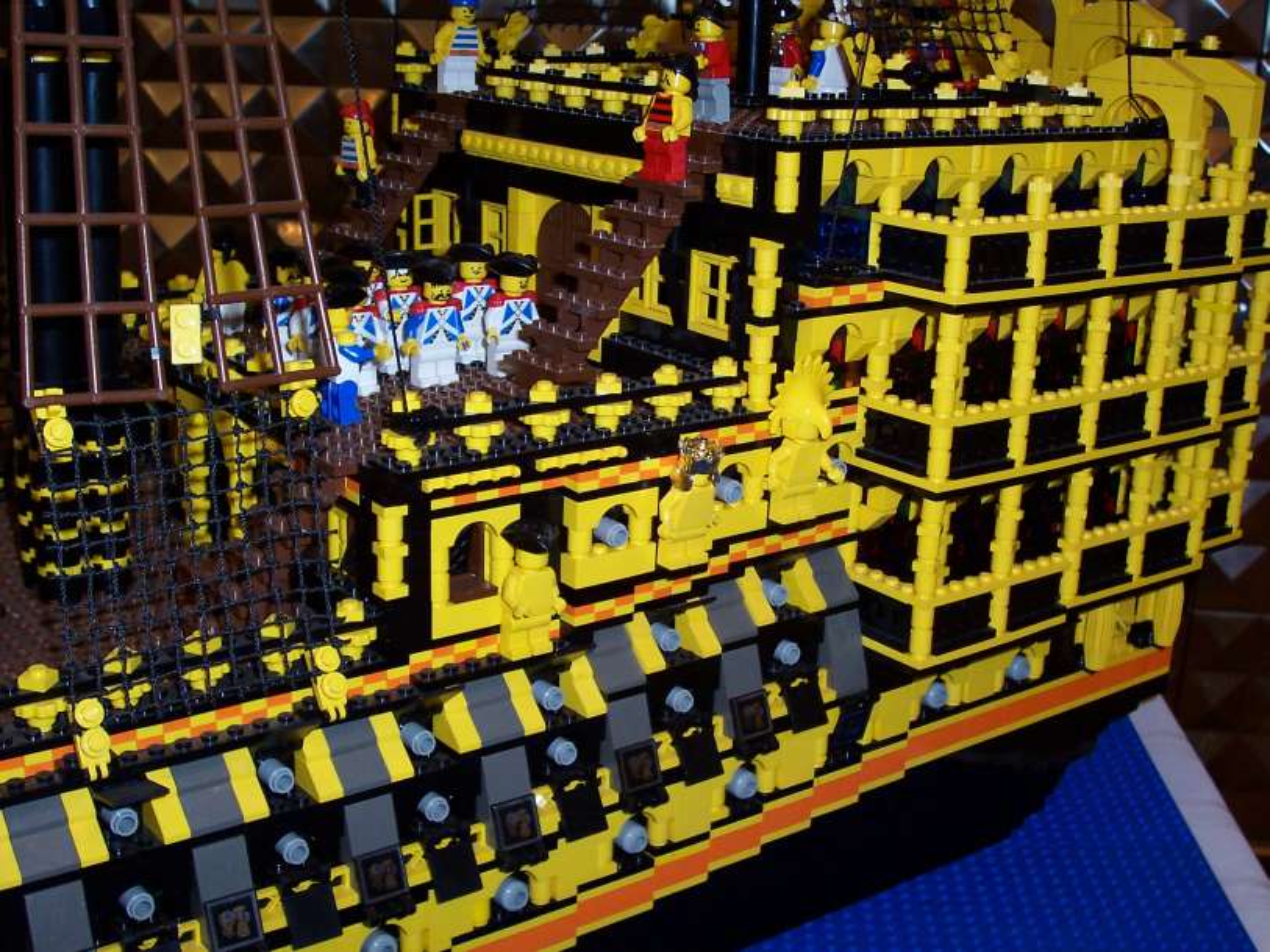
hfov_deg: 41.2
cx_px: 635
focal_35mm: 46
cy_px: 476
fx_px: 1688
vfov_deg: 31.5
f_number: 3
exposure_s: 1/60
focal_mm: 7
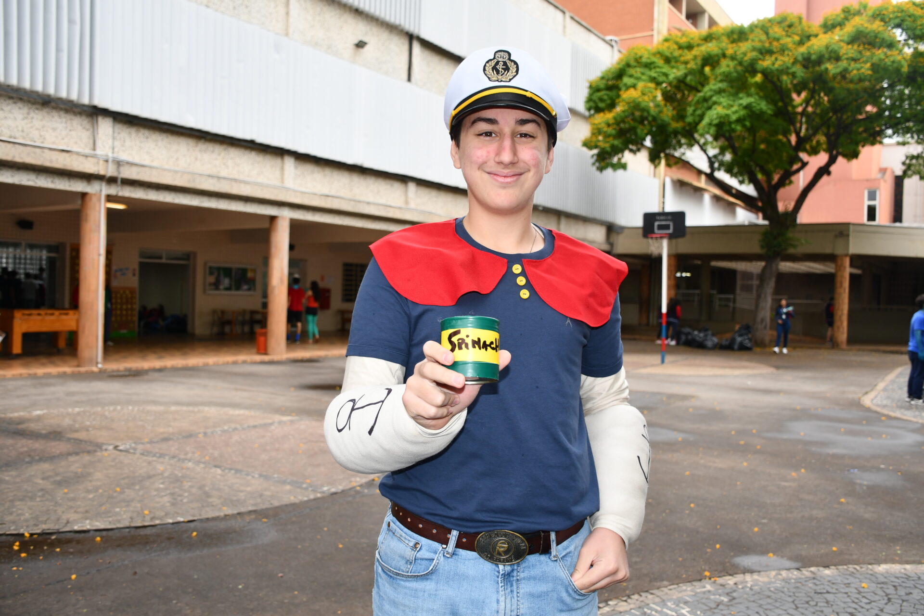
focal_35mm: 30
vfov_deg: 43.6
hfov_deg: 61.9
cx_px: 462
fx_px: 770
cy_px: 308
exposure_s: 1/125
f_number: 3.5
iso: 220
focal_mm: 20
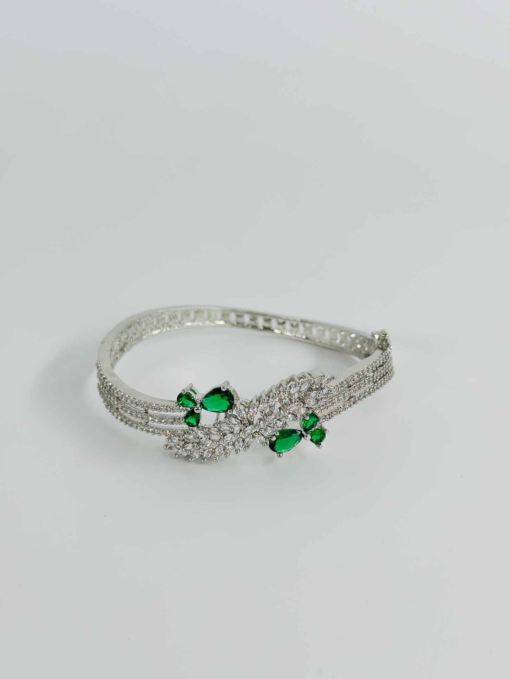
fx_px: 982
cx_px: 257
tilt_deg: -26.6
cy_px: 337
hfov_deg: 29.1
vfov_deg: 38.2
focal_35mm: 50
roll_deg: -0.3
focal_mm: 6.86
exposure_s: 1/1916
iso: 80
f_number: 1.78
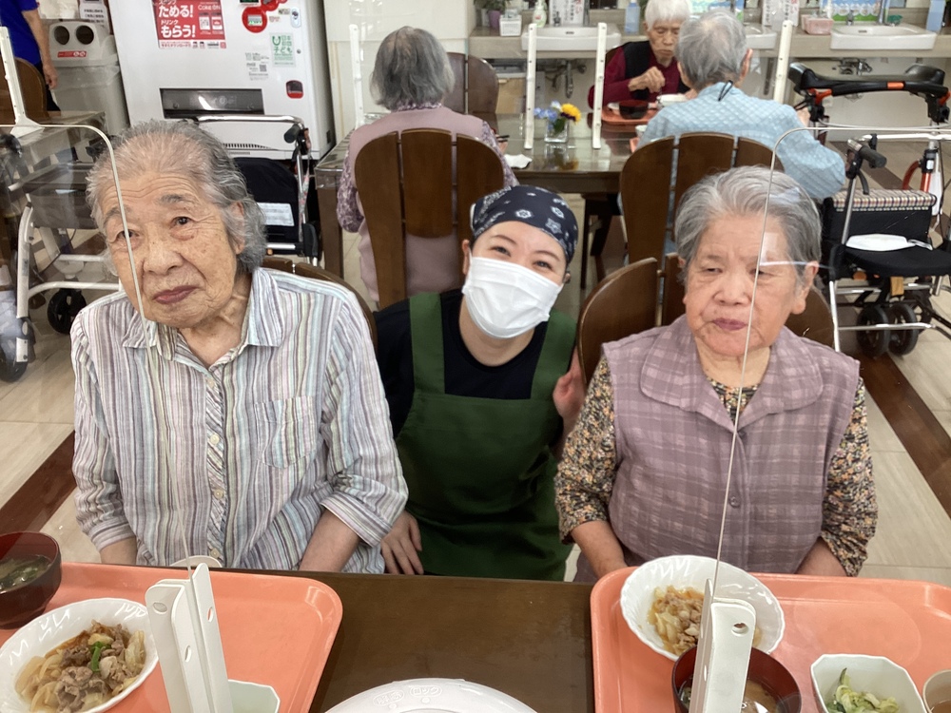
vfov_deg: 45.4
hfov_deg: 58.4
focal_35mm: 31
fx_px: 852
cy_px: 356
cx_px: 476
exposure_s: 1/50
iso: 64
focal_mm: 3.3
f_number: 2.4
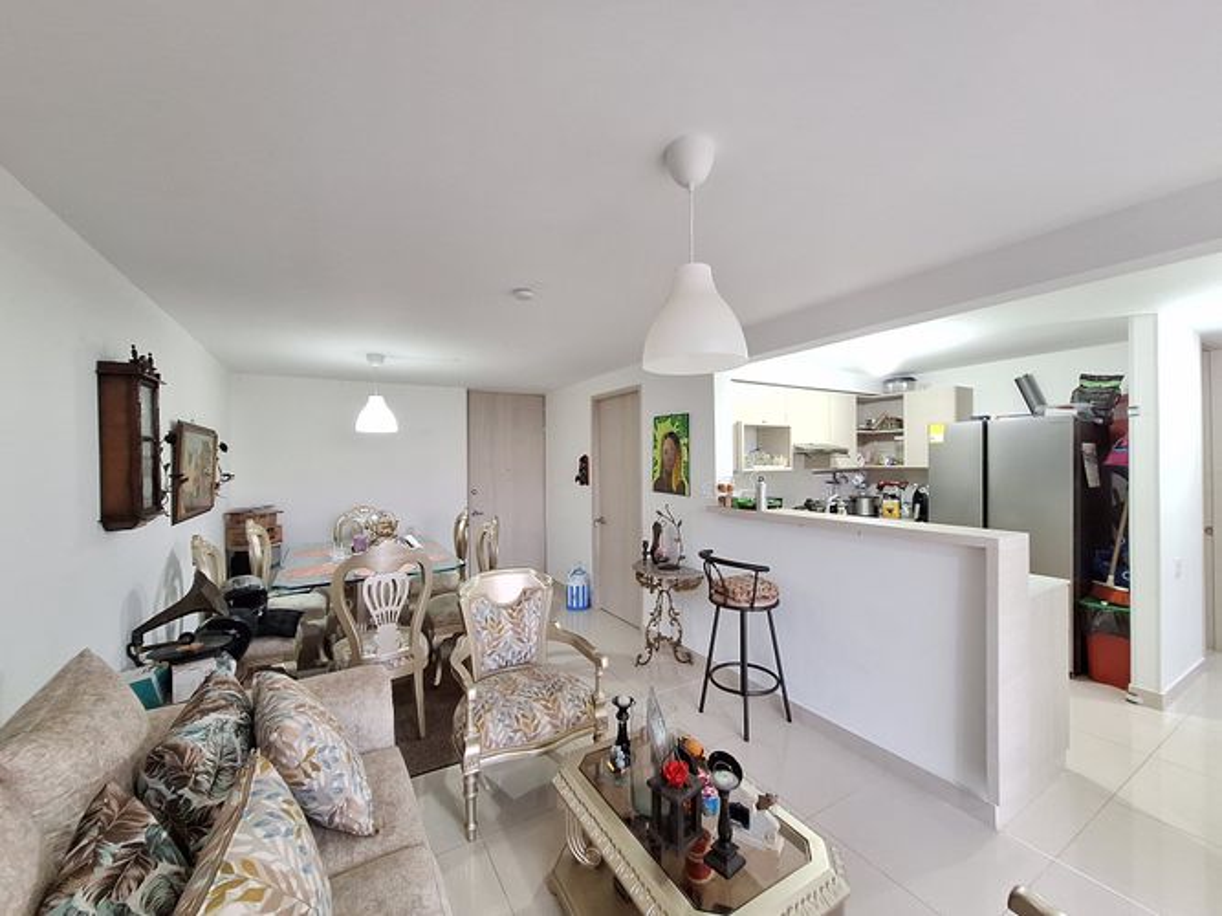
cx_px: 611
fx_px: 459
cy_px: 458
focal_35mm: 13
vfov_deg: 89.9
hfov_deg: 106.2
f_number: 2.2
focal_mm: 1.74
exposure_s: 1/24
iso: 250
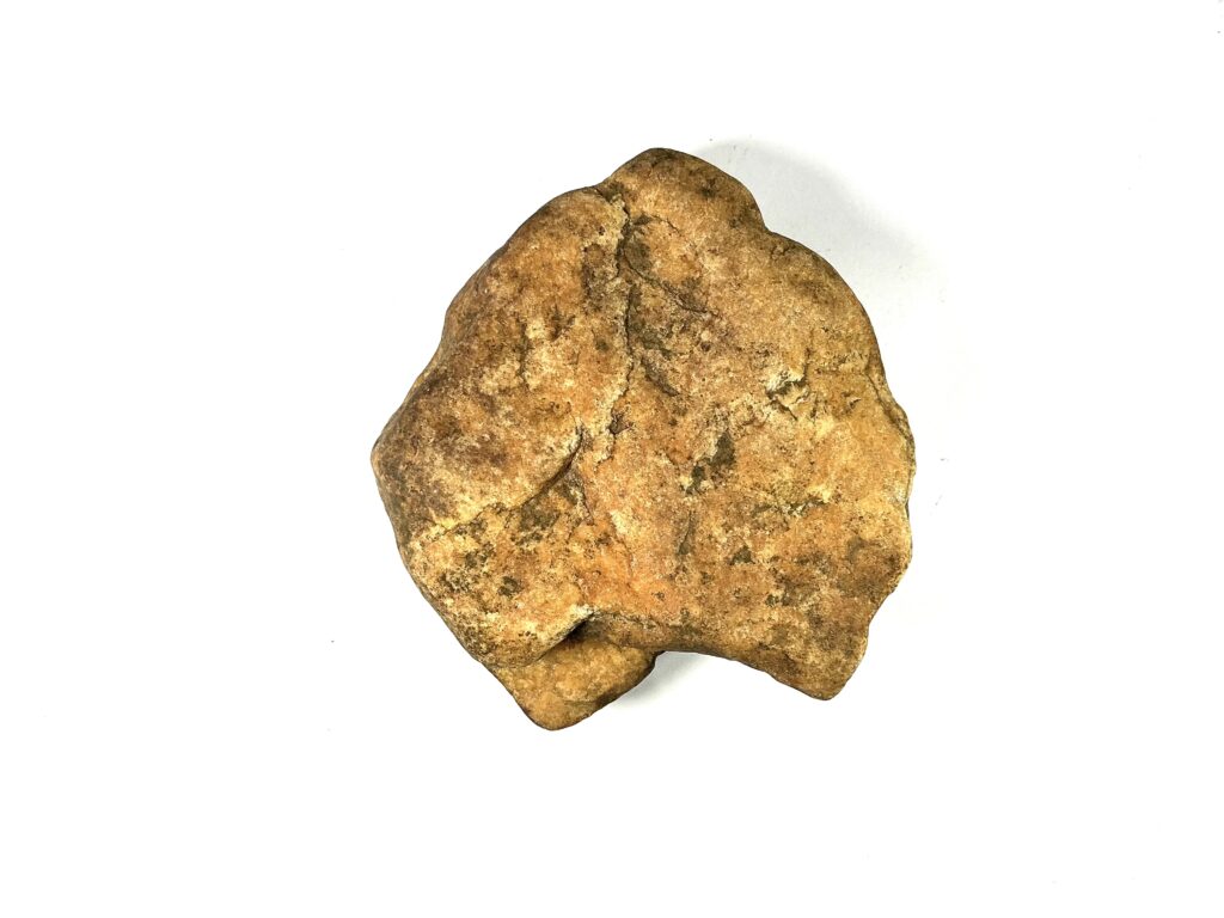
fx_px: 1025
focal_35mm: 29
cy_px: 459
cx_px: 612
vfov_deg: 48.2
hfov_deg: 61.7
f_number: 1.8
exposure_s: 1/131
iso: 16
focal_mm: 3
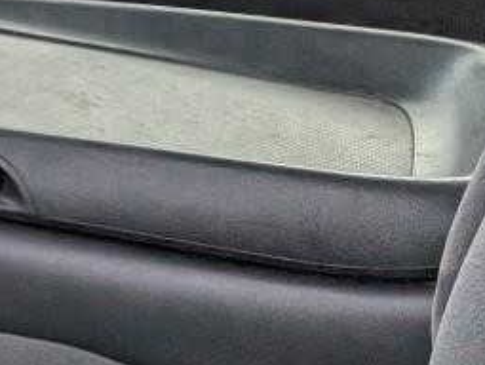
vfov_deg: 11.7
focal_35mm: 120
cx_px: -615
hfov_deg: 13.1
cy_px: -211
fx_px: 1684
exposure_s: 1/656
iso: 21
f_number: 1.68
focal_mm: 6.9
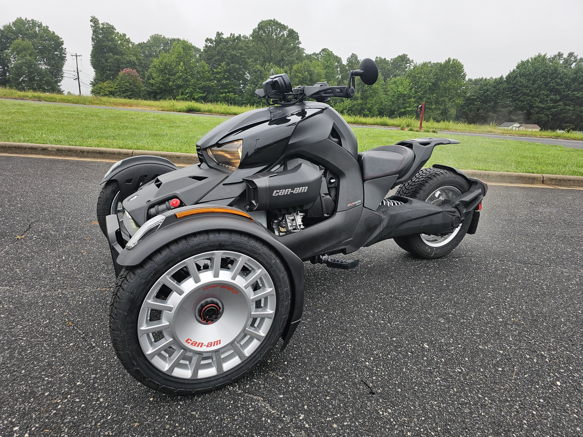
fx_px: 387
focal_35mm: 23
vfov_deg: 58.9
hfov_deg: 73.9
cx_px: 292
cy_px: 218
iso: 25
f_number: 1.7
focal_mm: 6.3
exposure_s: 1/180
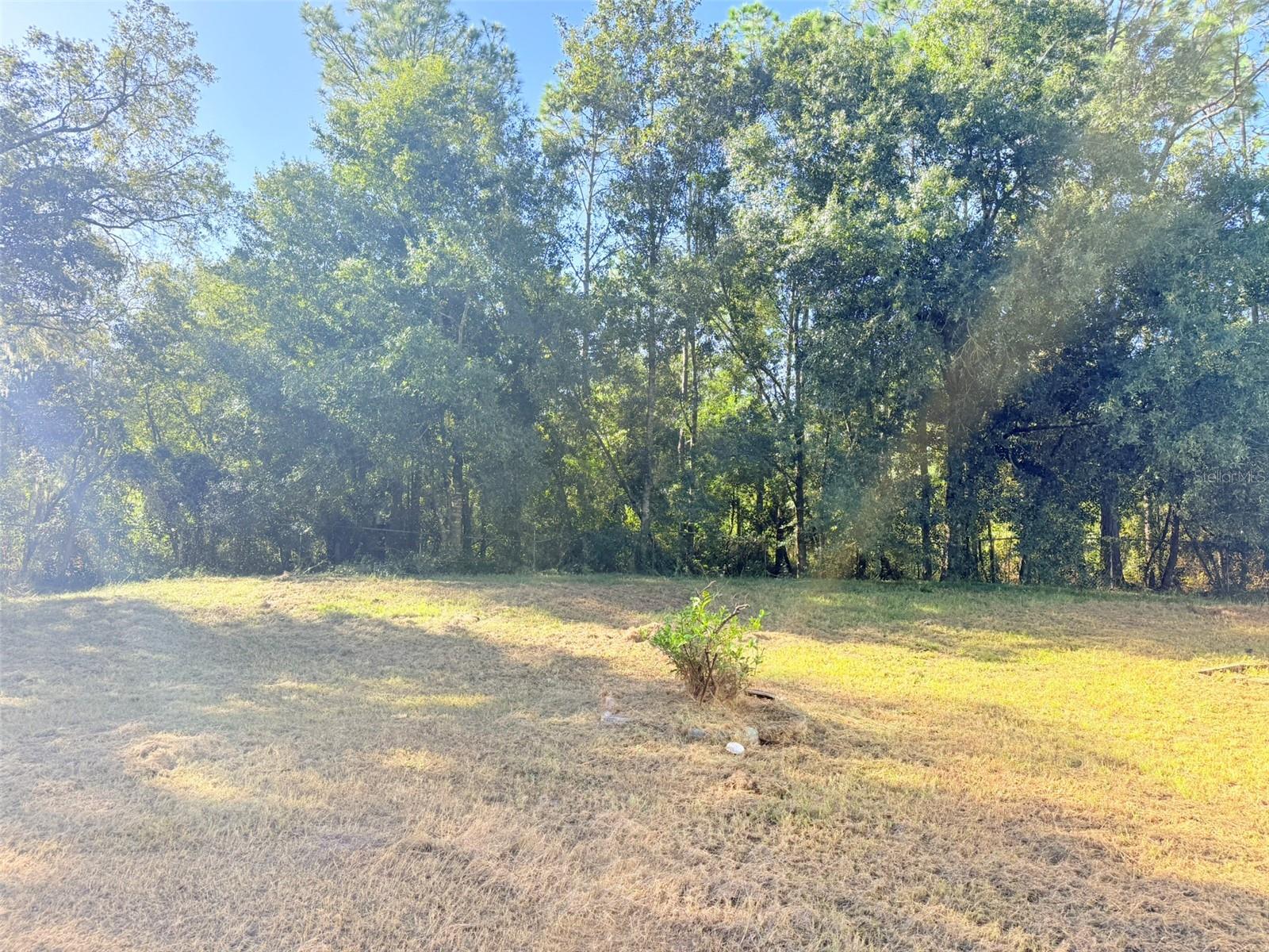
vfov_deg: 56.8
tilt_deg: +2.2
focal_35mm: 24
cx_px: 634
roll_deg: -0.6
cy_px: 476
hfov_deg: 71.6
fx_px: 880
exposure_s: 1/1005
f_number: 1.78
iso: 100
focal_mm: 6.76
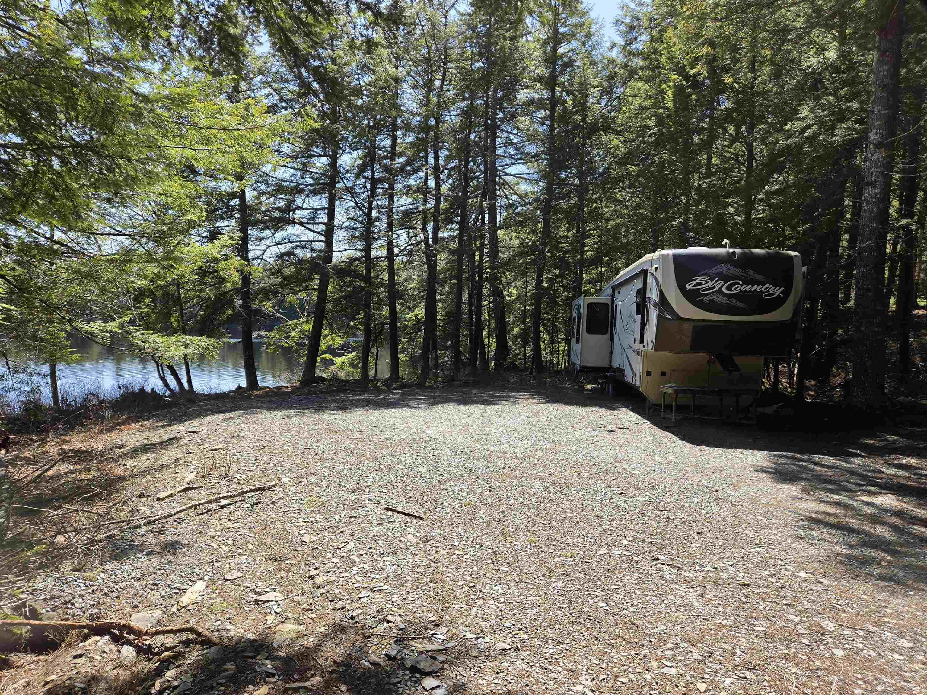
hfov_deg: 73.9
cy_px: 348
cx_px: 464
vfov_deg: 58.9
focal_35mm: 23
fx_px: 616
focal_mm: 5.4
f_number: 1.8
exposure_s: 1/1709
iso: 80
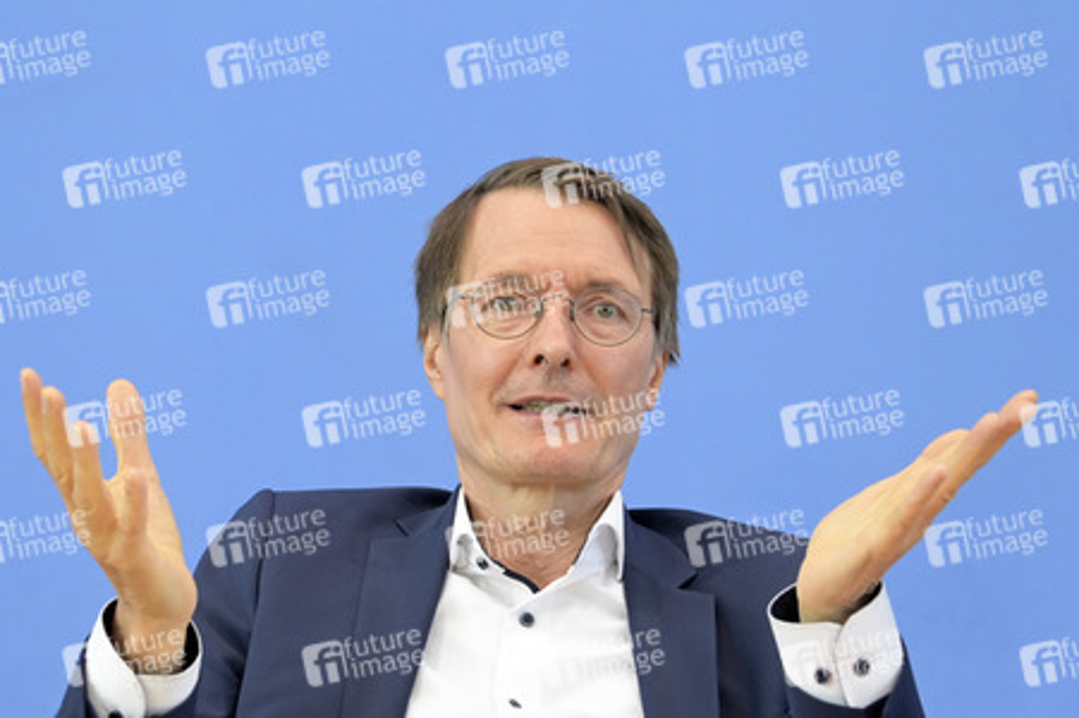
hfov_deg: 20.4
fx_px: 2995
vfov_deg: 13.7
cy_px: 359
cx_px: 540
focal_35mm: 100
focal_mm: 100
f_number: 5.6
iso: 4000
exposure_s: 1/500
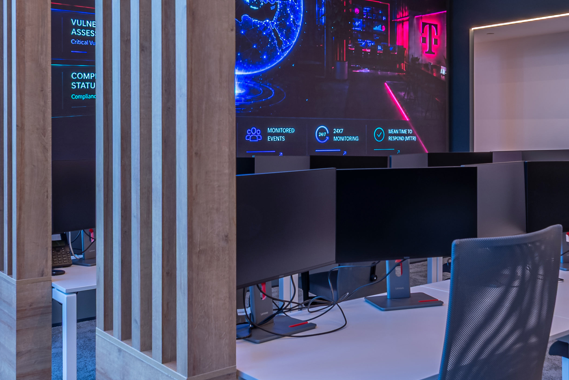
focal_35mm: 42
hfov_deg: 46.2
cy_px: 144
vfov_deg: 31.8
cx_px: 332
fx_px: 664
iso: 100
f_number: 9
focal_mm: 14
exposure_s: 1/8
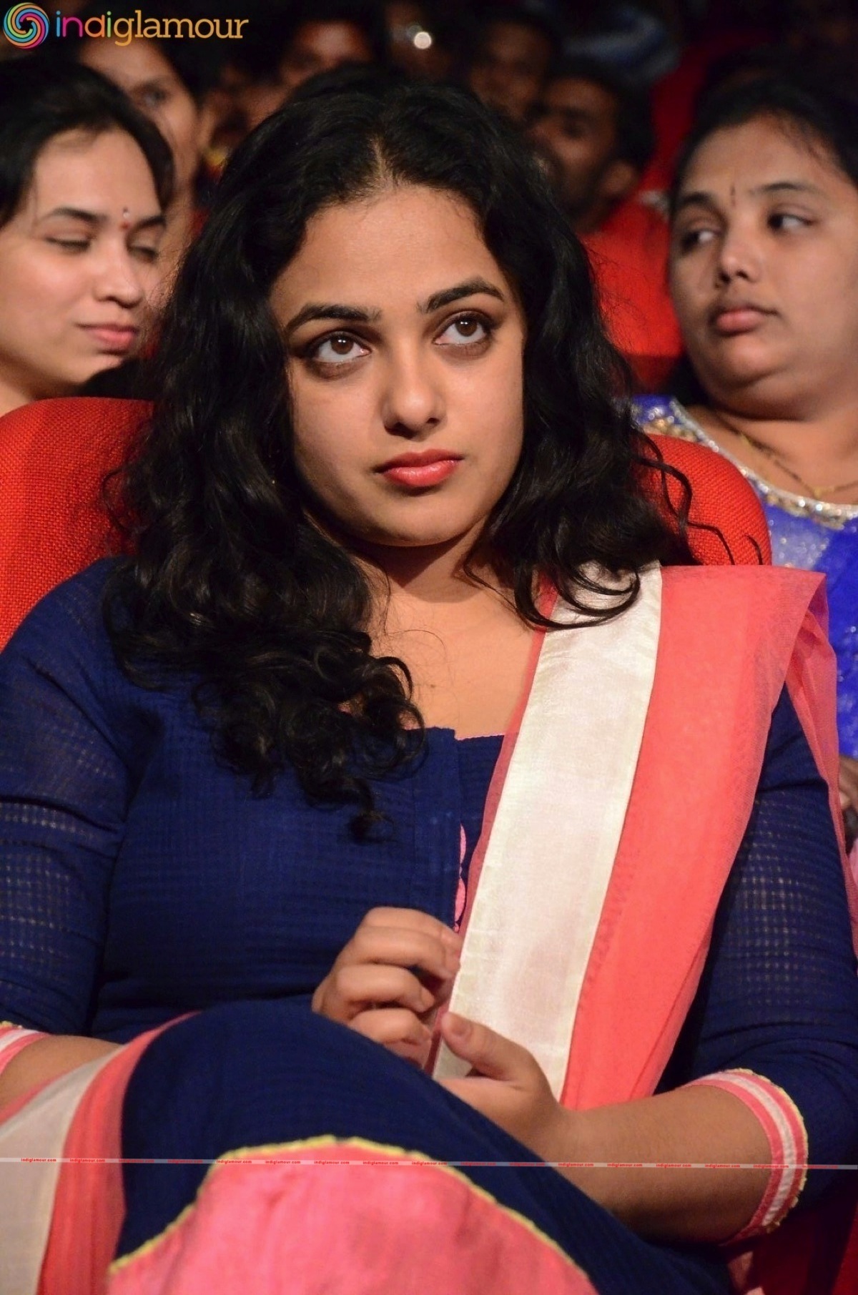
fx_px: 4954
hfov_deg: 9.9
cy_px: 648
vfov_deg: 14.9
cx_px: 429
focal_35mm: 138
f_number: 5.6
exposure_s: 1/125
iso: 8000
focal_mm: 92
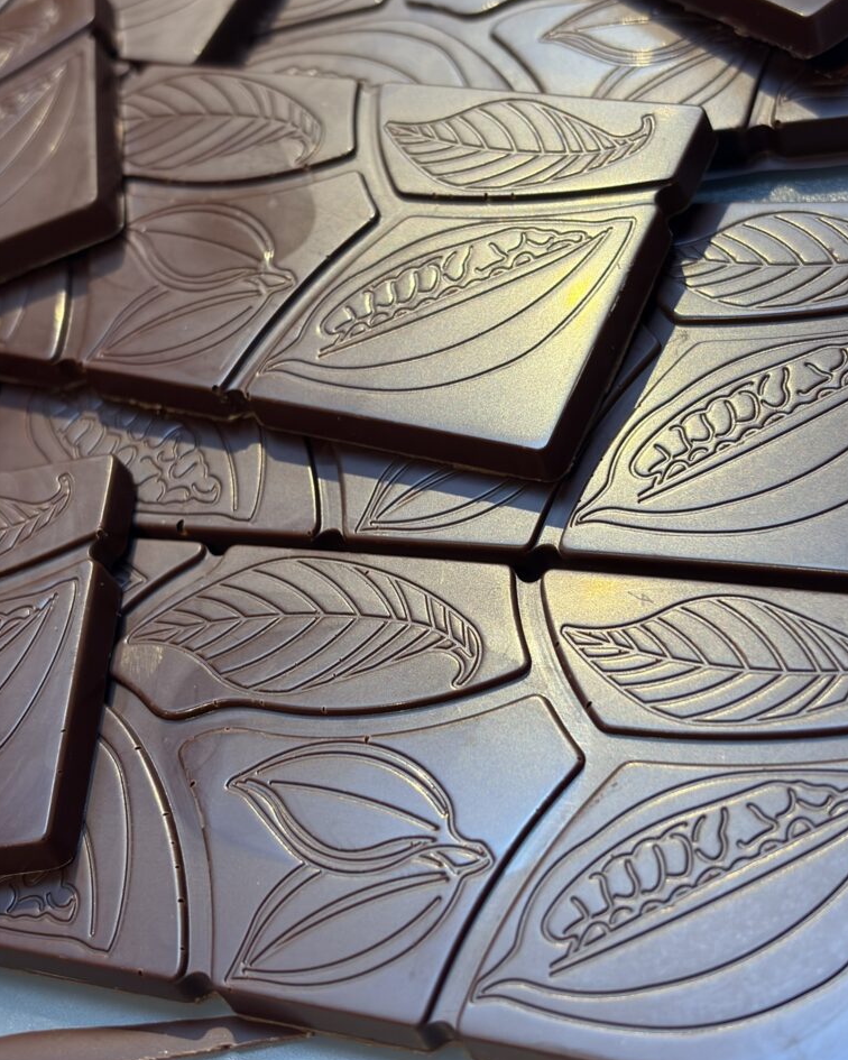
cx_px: 427
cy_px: 491
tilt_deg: -49.5
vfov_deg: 34.1
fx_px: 1725
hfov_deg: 27.6
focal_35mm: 55
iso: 125
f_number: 1.6
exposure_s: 1/50
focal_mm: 5.96
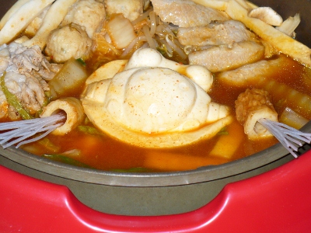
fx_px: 1321
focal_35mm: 147
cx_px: 156
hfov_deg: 13.4
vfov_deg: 10.1
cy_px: 116
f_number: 3.9
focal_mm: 24.3
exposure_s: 1/30
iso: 100
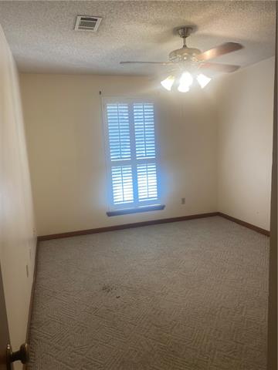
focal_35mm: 26
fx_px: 278
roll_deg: +2.7
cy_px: 185
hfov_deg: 53.1
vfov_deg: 67.3
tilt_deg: -7.7
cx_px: 139
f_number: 1.8
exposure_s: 1/120
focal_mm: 4.25
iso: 80
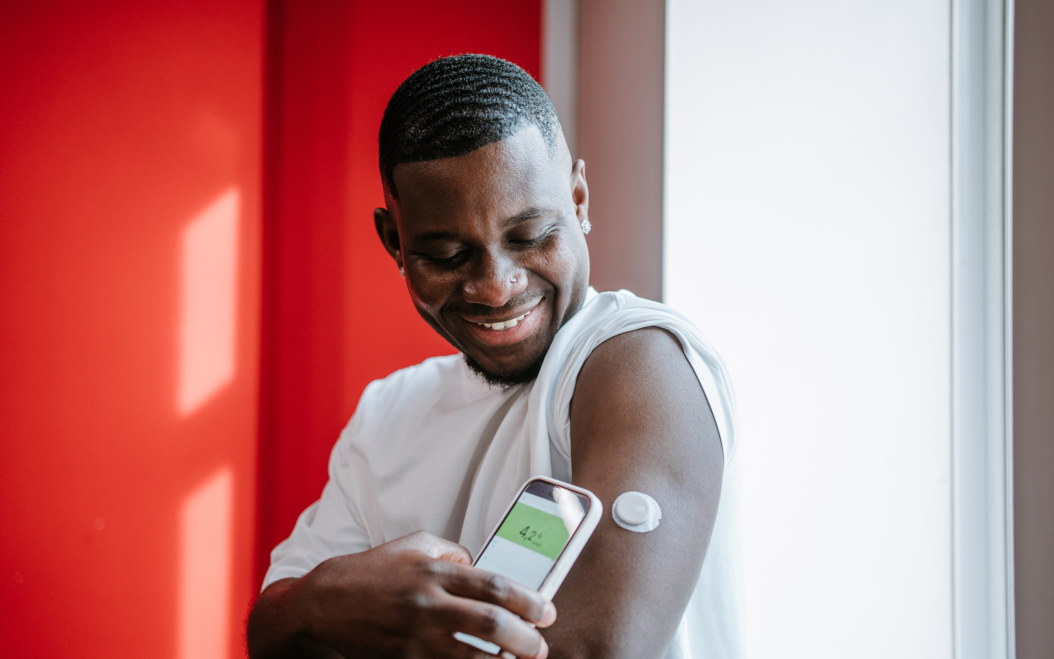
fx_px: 1034
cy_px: 341
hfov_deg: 54.0
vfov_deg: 35.3
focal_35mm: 36
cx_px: 530
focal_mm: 35
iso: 400
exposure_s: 1/250
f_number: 2.2
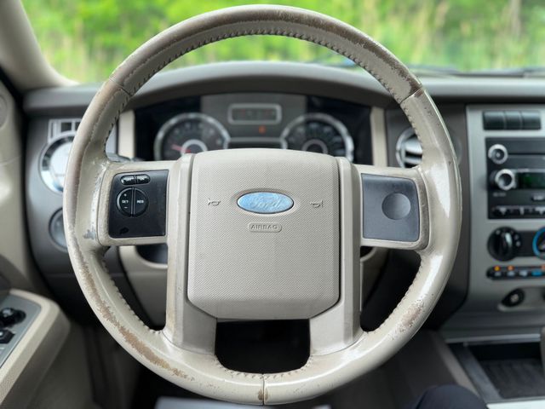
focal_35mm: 24
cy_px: 204
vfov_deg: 56.8
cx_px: 272
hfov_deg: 71.6
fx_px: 378
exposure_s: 1/270
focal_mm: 6.76
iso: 64
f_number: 1.78
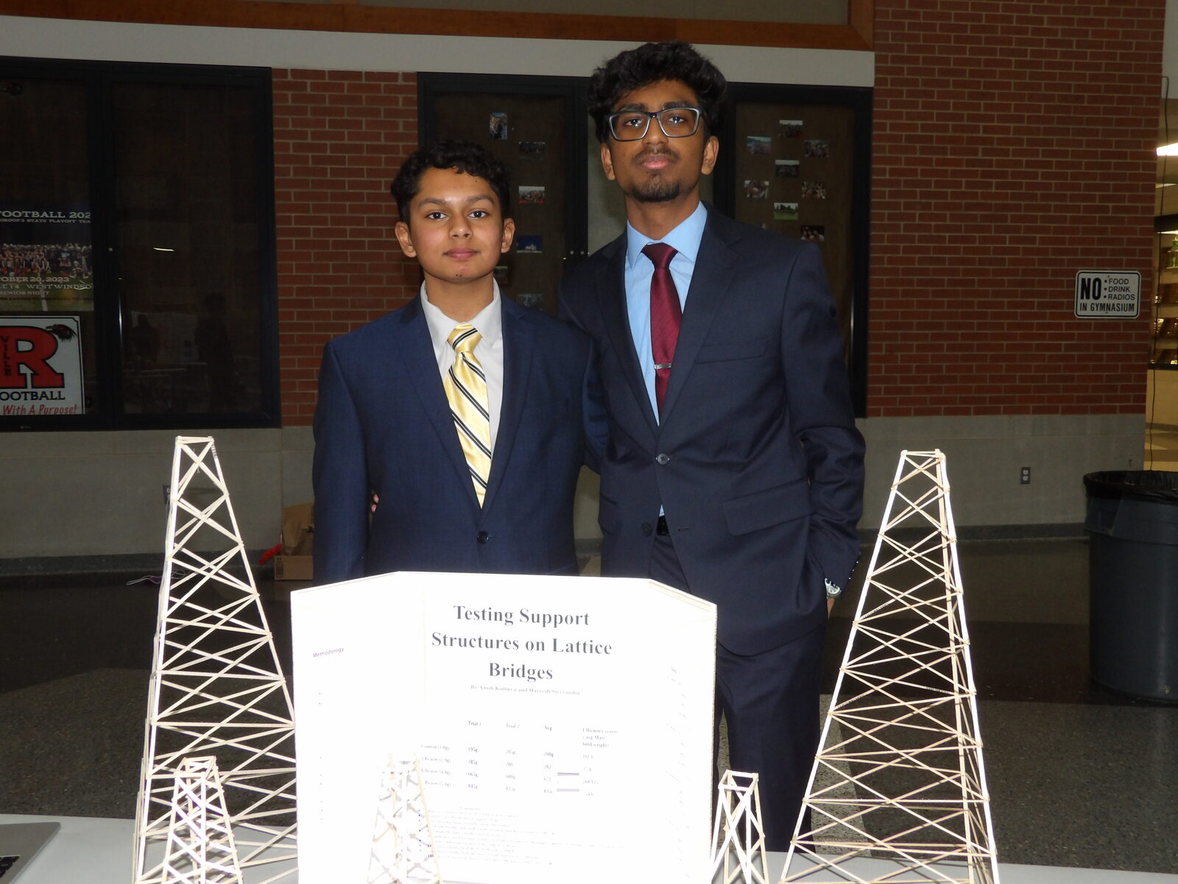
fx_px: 1123
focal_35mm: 33
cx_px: 589
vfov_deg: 42.9
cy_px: 442
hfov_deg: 55.4
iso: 200
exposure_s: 1/33
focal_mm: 5.9
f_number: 3.6
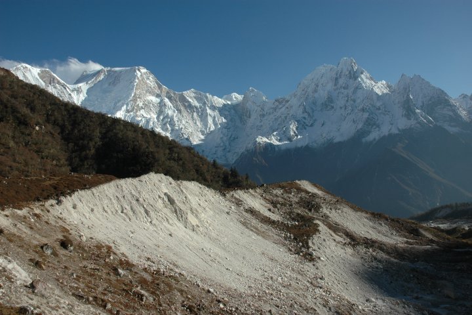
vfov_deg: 47.9
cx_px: 236
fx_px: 354
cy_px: 158
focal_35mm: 27
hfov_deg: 67.4
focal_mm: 18
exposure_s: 1/400
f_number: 10
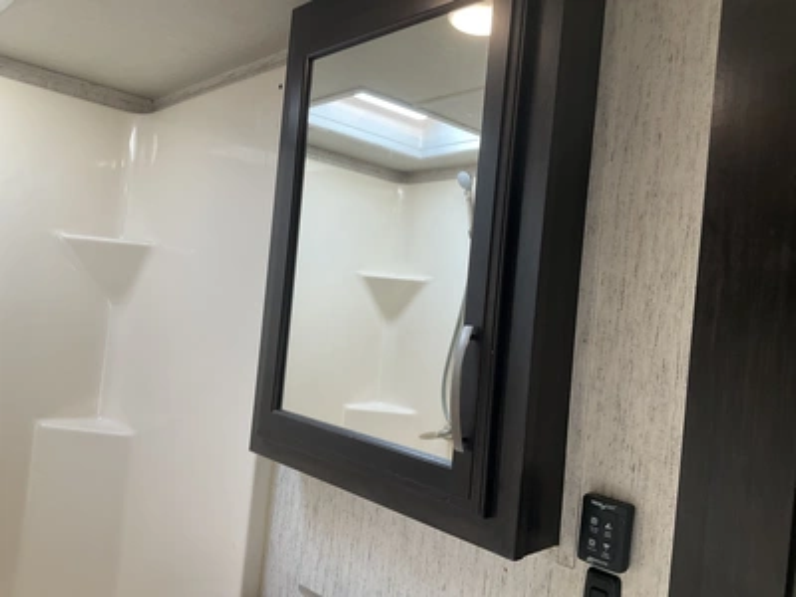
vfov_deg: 48.2
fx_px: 667
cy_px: 298
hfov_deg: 61.7
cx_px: 398
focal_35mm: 29
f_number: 1.8
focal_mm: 3
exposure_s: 1/122
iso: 40
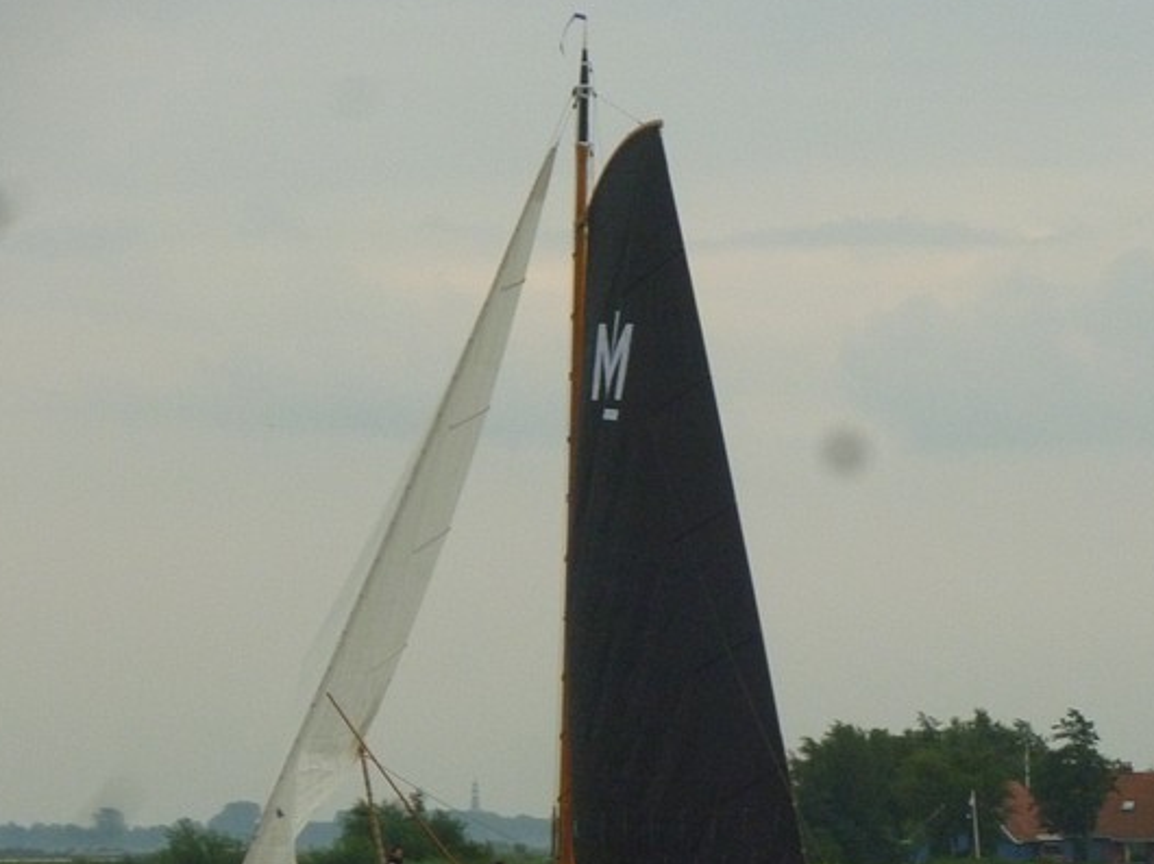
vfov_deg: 6.6
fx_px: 7497
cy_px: 568
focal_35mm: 225
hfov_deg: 8.8
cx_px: 751
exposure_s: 1/60
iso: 400
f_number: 5.6
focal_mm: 26.7
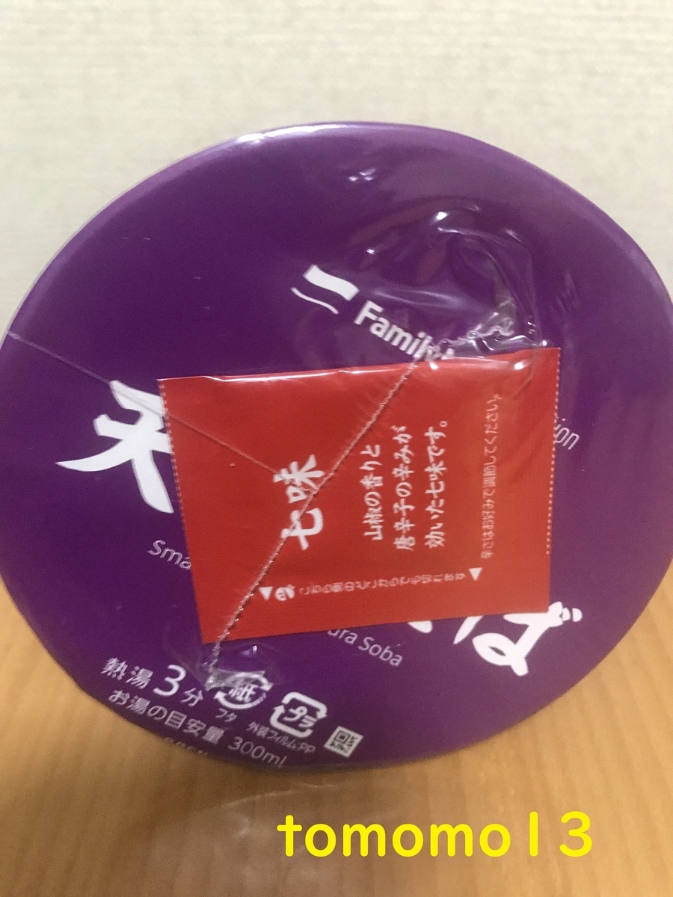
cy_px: 448
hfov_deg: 49.7
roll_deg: -0.9
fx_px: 726
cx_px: 336
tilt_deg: -30.3
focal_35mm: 28
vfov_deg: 63.4
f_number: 1.8
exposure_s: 1/6
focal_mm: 3.99
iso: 100
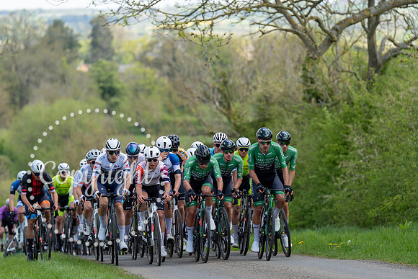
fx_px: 2323
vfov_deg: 6.9
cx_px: 209
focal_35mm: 200
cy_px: 140
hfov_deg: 10.3
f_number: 3.5
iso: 250
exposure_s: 1/1000
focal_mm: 200
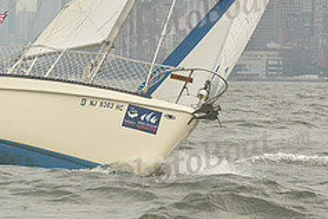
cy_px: 105
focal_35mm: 331
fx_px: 3016
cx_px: 44
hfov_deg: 6.2
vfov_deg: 4.2
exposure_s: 1/800
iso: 250
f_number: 7.1
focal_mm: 135
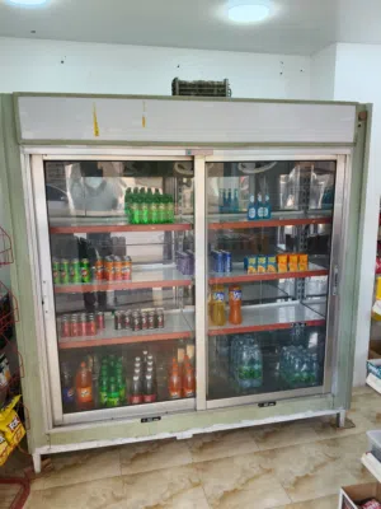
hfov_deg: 58.9
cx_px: 190
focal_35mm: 23
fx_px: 338
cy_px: 254
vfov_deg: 73.9
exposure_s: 1/50
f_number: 1.6
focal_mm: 4.09
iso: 53
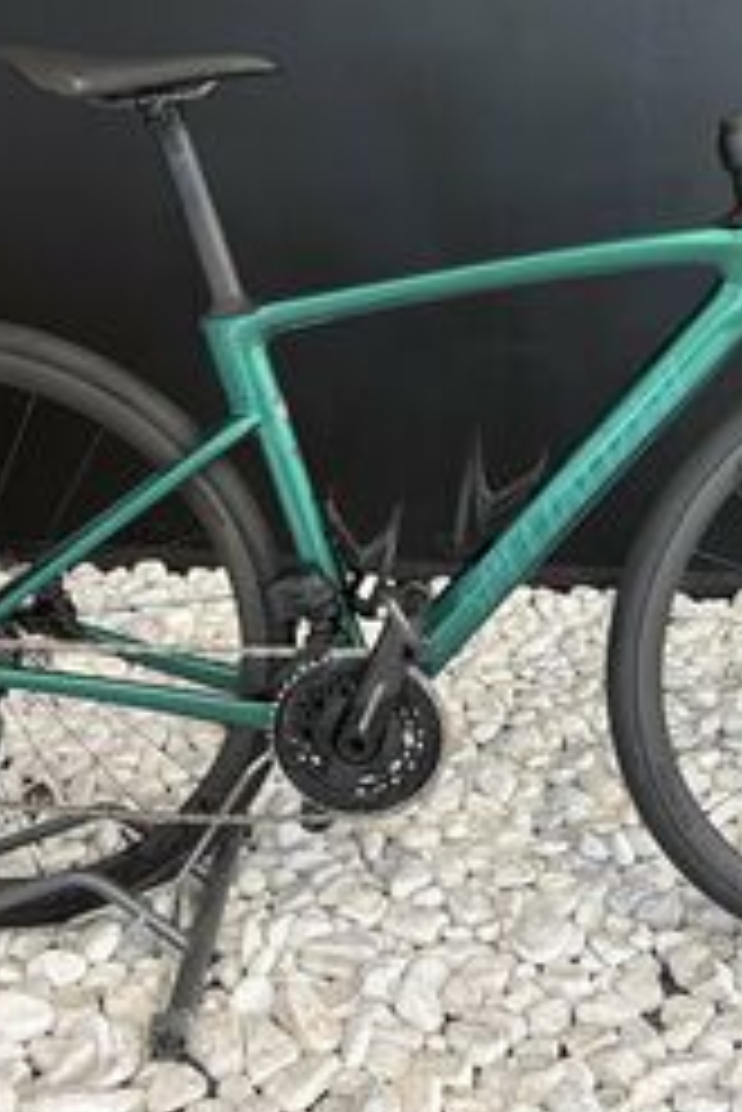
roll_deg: +1.5
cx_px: 450
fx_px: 1420
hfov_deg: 29.2
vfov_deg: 42.7
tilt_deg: -18.6
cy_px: 520
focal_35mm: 46
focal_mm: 5.96
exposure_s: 1/50
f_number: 1.6
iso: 100
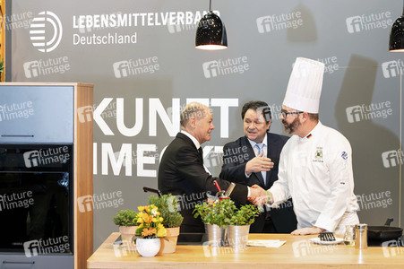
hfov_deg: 21.9
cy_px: 134
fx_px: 1043
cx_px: 202
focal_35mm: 93
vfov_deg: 14.7
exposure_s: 1/250
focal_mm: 62
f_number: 4
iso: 2000
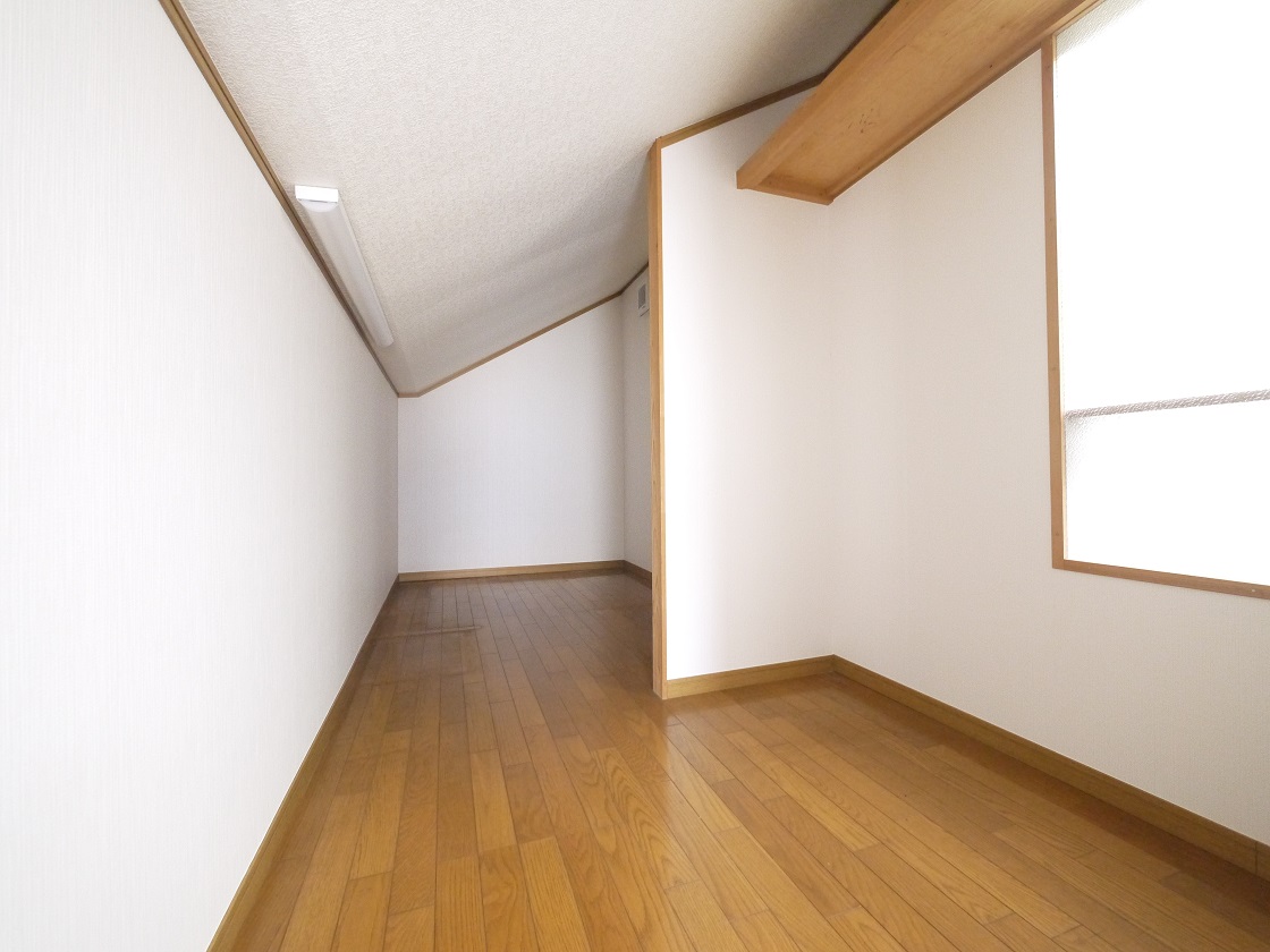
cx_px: 635
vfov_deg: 85.7
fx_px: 514
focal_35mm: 14
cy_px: 476
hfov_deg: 102.1
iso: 1600
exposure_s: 1/30
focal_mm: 7
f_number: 4
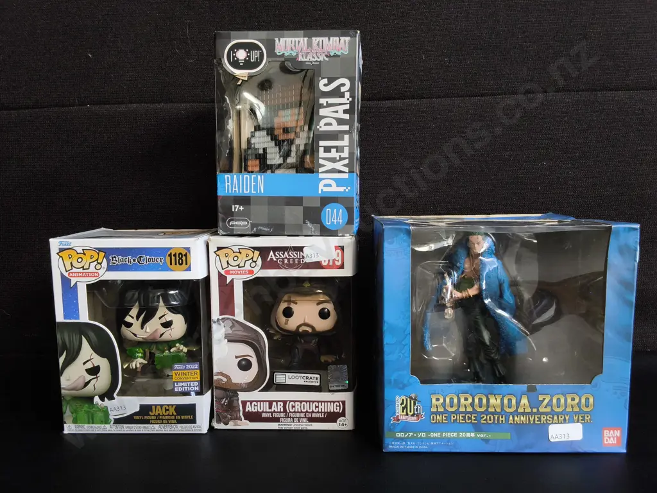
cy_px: 246
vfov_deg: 51.4
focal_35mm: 27
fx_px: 512
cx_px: 328
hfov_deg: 65.3
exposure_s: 1/100
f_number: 2
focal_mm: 2.87
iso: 100
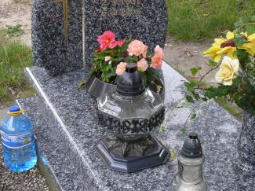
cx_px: 163
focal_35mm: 69
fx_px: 508
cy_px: 74
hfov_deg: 28.1
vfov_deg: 21.2
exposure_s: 1/125
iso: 100
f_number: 3.2
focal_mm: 7.4
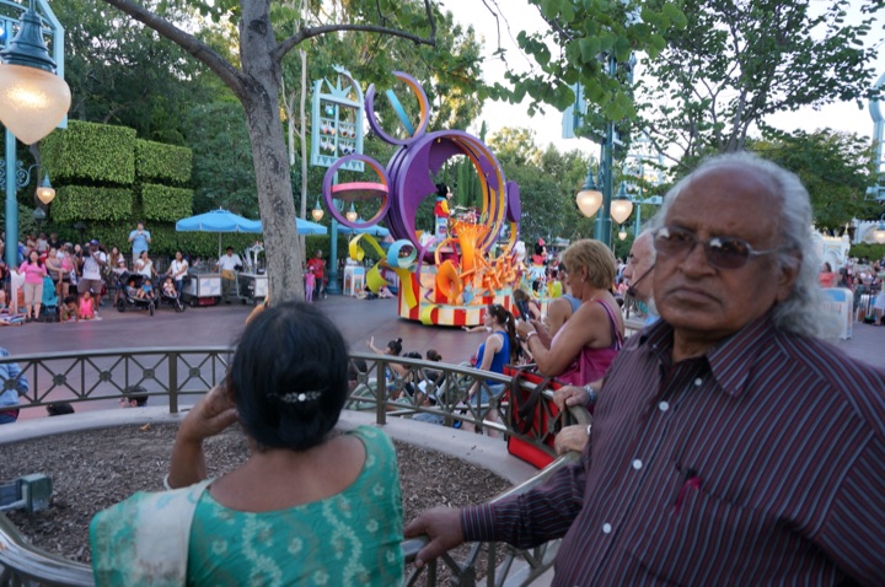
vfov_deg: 53.0
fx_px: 589
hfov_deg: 73.8
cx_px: 442
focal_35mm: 24
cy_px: 294
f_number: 4
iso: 125
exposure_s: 1/60
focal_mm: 16
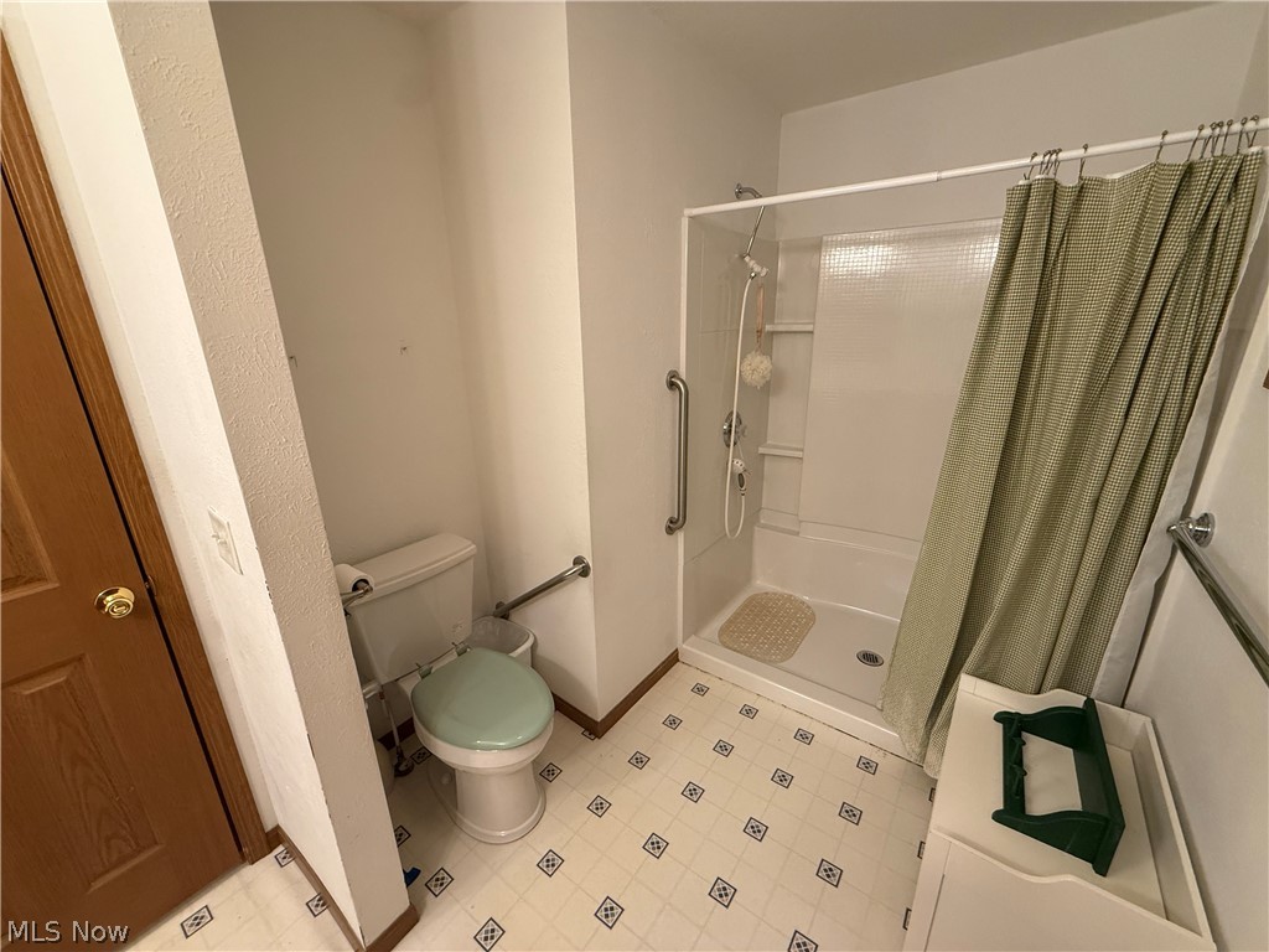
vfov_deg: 85.7
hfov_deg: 102.1
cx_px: 634
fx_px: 513
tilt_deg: -17.5
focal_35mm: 14
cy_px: 476
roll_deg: +2.0
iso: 250
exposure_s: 1/60
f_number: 2.2
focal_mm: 2.22
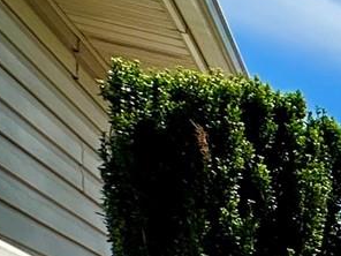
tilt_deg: -1.9
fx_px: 956
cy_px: 485
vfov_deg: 13.4
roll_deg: -3.2
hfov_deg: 10.3
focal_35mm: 97
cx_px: 1126
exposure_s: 1/1949
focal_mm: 2.22
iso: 40
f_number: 2.2
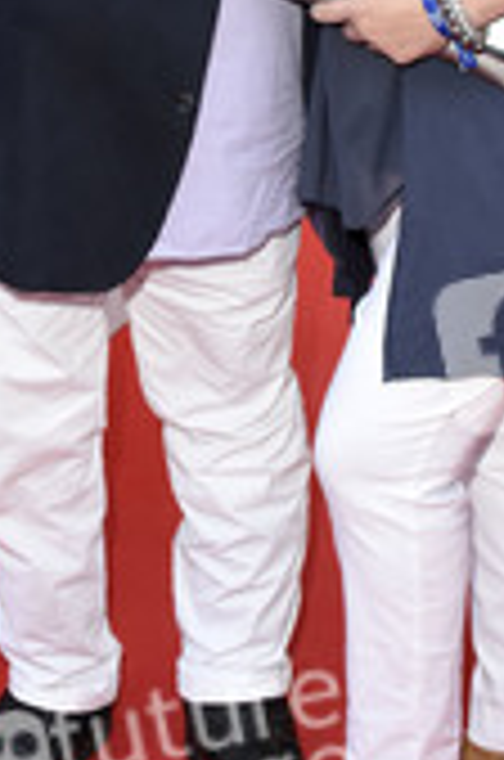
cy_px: 103
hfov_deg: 21.2
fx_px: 1349
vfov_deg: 30.3
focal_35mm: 64
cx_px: 256
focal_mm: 18
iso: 800
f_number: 6.3
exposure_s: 1/100
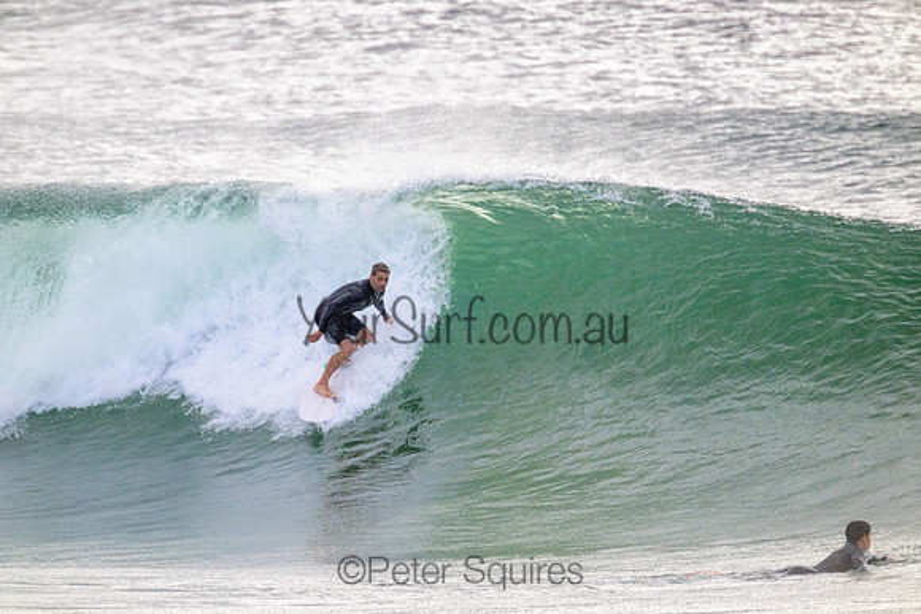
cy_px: 307
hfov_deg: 2.6
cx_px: 460
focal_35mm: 800
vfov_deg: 1.7
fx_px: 20470
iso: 1100
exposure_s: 1/2000
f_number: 11
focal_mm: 800
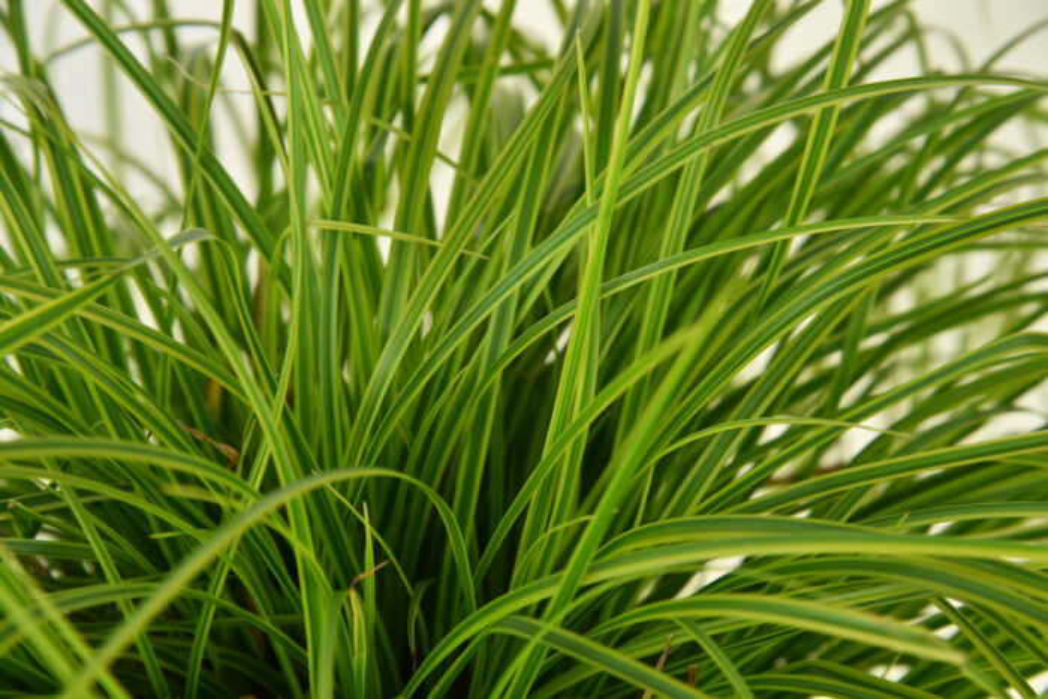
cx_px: 524
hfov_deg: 17.1
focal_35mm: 120
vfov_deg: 11.4
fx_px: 3494
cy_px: 350
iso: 200
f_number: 8
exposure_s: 1/50
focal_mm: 120
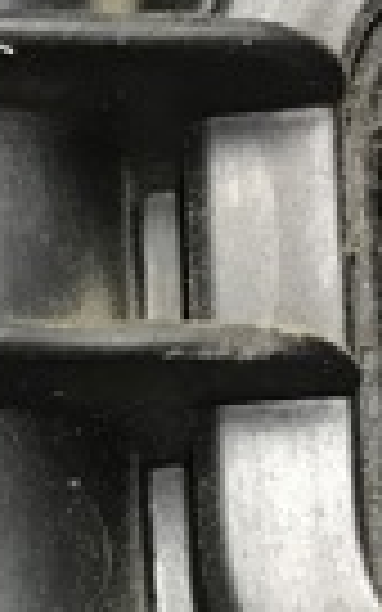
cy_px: 614
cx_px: -283
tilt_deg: -75.1
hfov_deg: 9.0
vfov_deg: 14.7
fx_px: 2332
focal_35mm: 140
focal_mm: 3.99
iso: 64
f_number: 1.8
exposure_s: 1/17
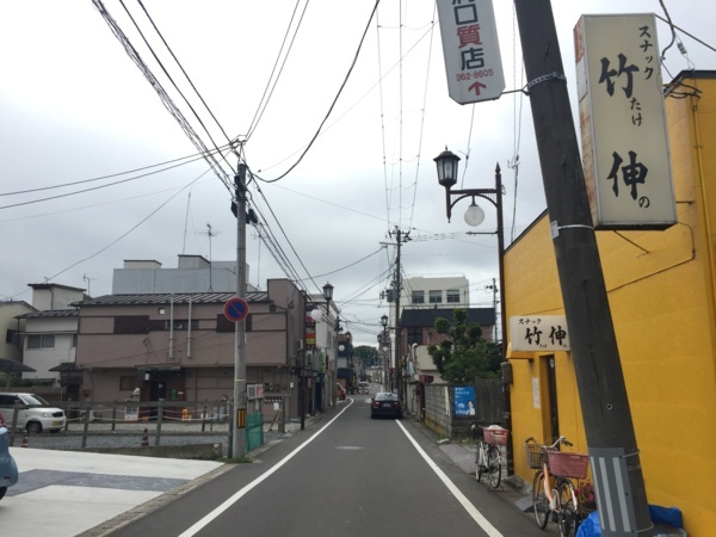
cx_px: 358
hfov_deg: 61.7
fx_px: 600
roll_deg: +0.1
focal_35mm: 29
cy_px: 268
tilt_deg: +9.1
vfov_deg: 48.2
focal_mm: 4.15
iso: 32
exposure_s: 1/1236
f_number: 2.2
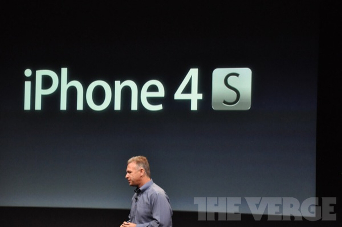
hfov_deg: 14.4
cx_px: 171
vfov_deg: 9.6
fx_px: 1352
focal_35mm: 142
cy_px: 114
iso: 2500
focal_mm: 95
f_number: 5.3
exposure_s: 1/160
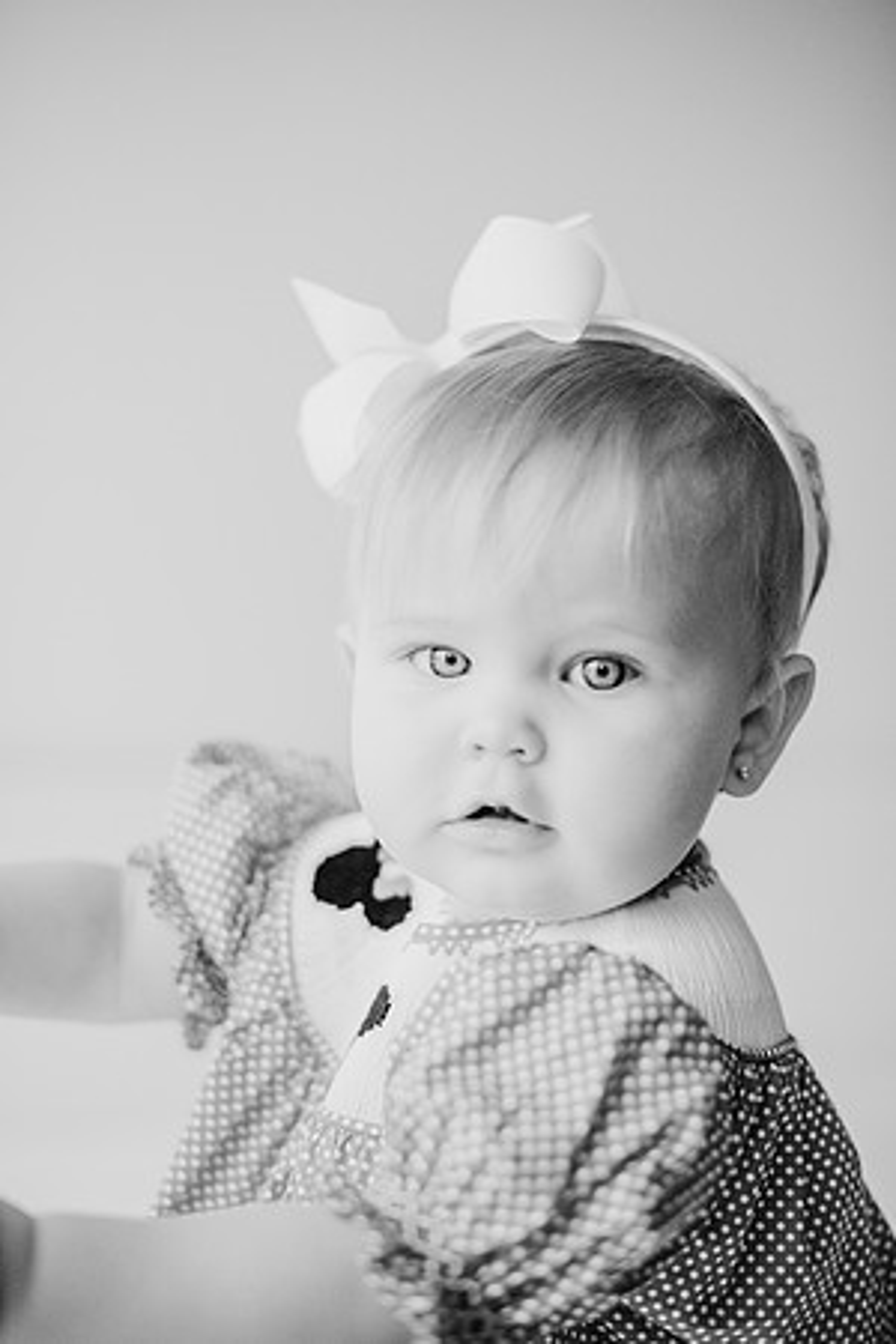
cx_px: 448
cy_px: 672
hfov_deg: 27.0
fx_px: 1867
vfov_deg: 39.6
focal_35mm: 50
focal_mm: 50
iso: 1000
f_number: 2
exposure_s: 1/800
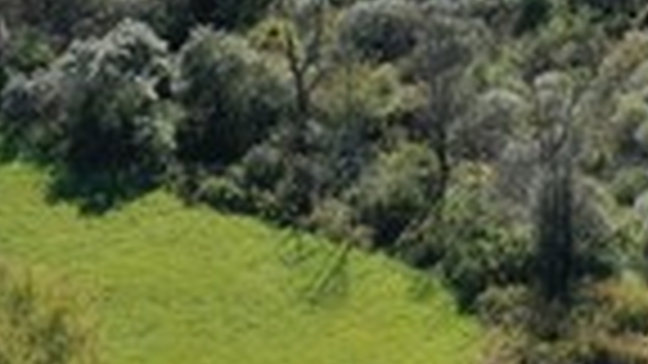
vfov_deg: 5.2
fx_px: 3797
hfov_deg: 9.3
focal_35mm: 221
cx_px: 1143
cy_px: -665
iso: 100
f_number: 2.8
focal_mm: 10.26
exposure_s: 1/1600
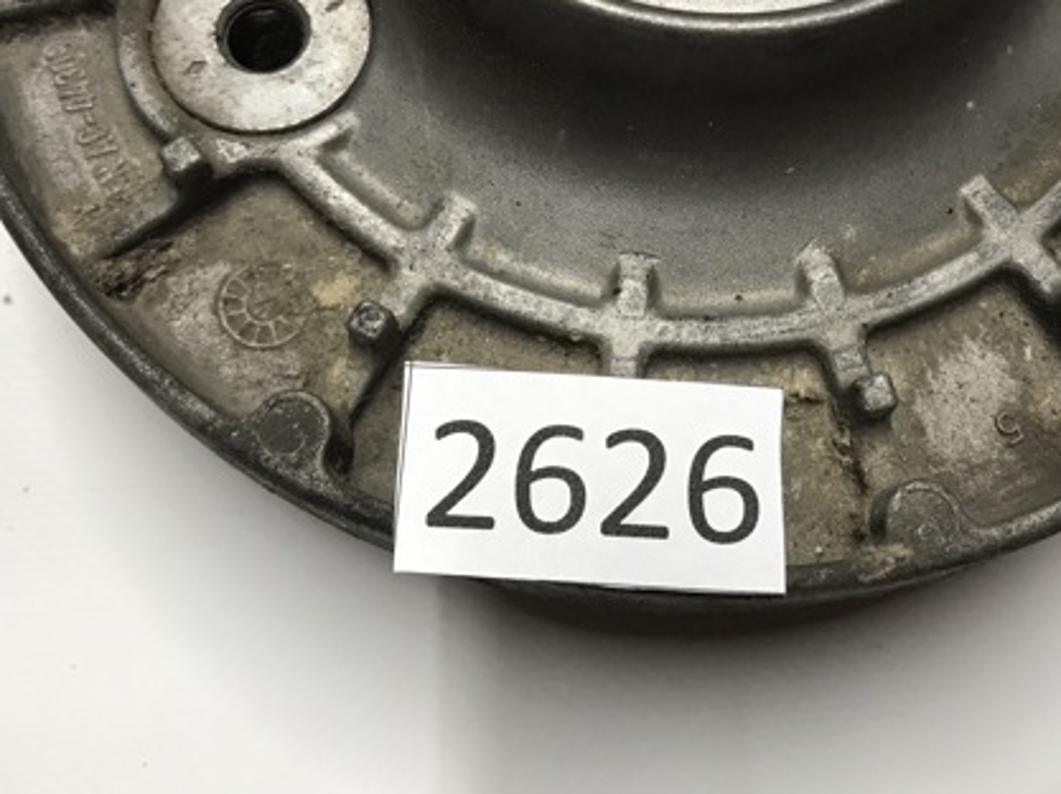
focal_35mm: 43
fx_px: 1317
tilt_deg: -72.5
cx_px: 585
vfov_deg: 33.4
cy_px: 299
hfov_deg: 43.8
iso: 32
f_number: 1.8
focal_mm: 3.99
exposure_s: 1/33
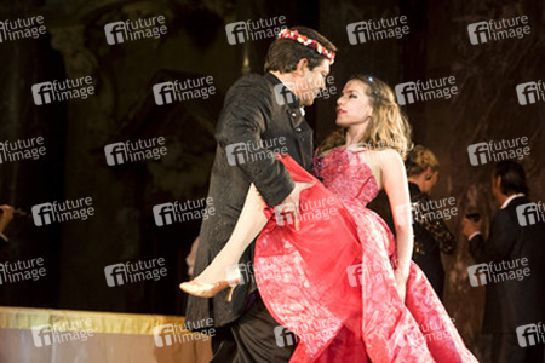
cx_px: 272
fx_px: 1589
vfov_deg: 13.0
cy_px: 182
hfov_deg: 19.5
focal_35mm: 105
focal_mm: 105
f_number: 5.6
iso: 1600
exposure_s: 1/160
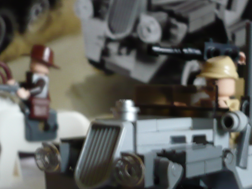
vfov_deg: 22.8
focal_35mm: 63
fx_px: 459
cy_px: 164
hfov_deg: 30.5
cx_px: 169
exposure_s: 1/15
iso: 200
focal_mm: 5.8
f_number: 2.8
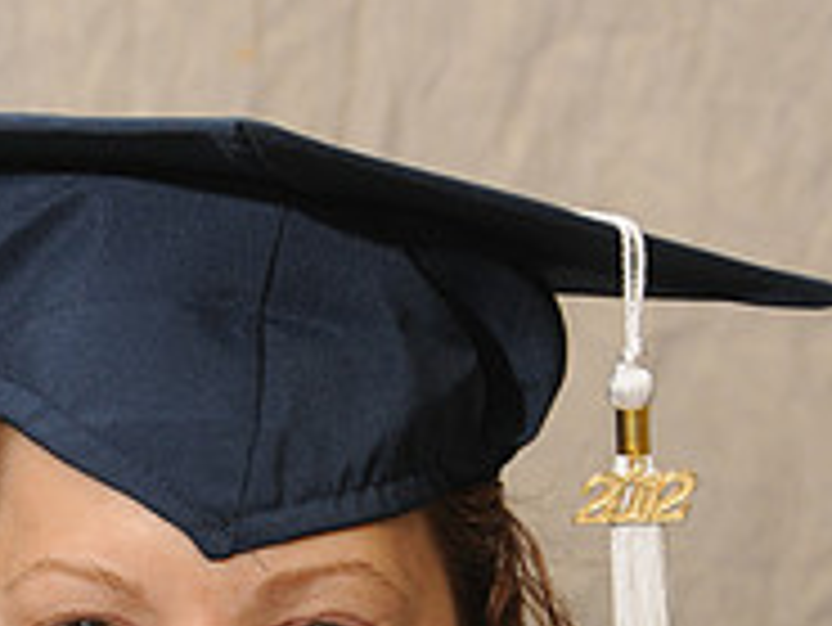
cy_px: 887
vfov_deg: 5.0
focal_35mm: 298
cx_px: 160
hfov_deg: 6.6
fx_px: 7167
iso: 200
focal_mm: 66
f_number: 5.6
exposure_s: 1/40
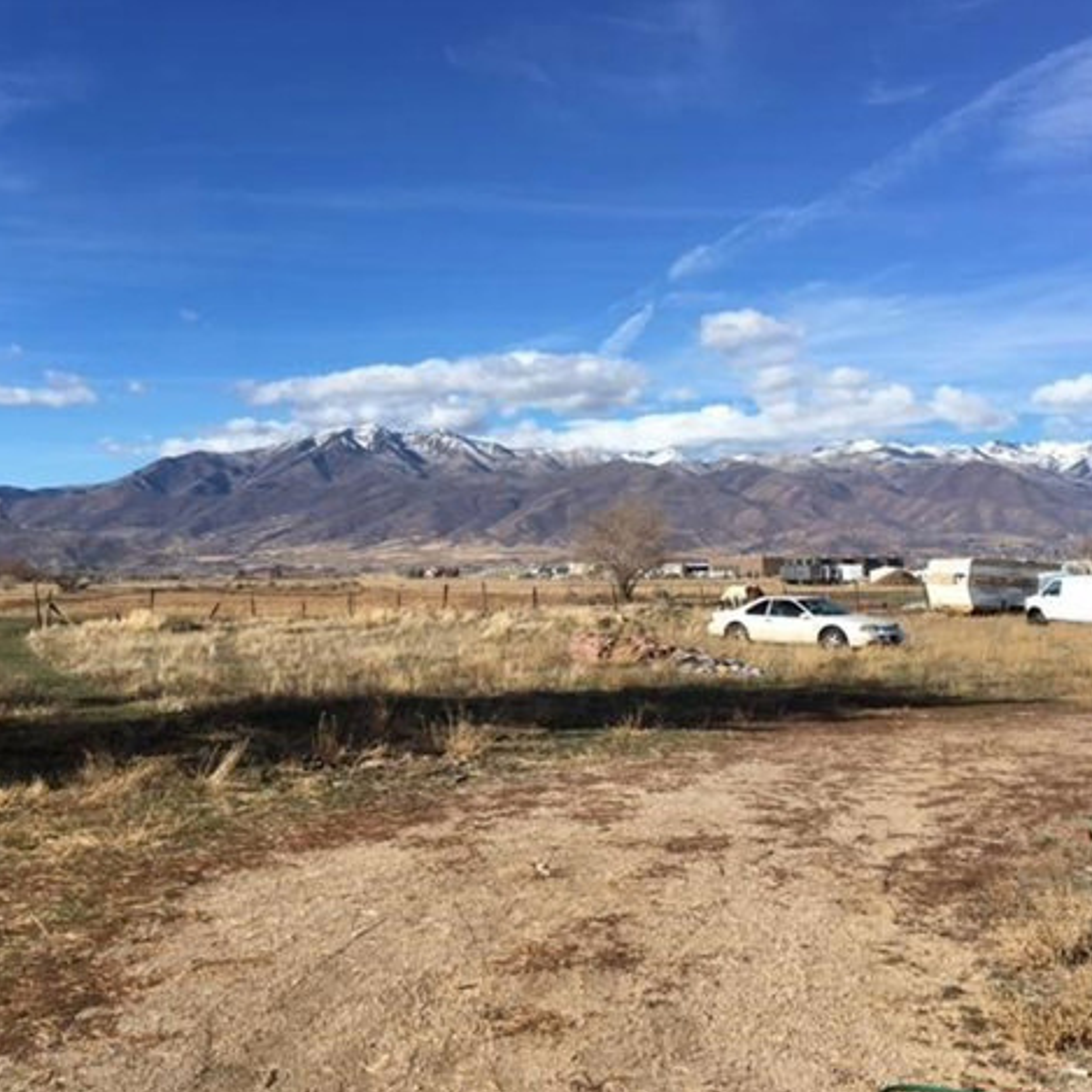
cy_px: 547
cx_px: 533
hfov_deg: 47.2
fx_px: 1249
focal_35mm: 35
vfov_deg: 47.2
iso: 25
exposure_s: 1/1972
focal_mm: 4.15
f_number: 2.2
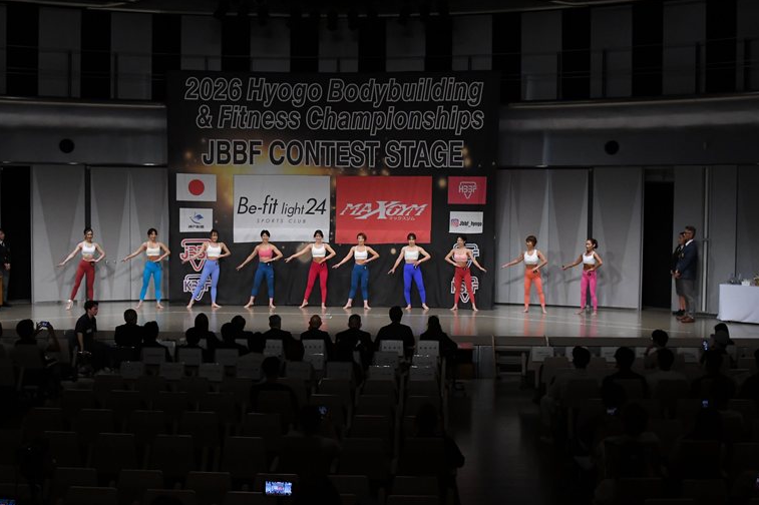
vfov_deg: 31.2
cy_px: 257
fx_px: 906
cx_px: 384
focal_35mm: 43
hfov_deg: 45.4
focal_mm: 28
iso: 3200
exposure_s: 1/400
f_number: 5.6
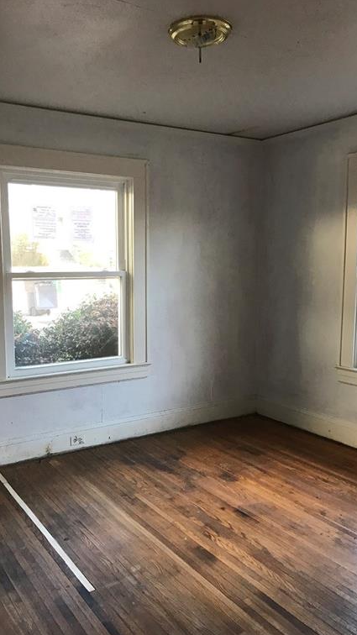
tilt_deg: -5.3
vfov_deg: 62.6
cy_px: 320
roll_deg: +0.1
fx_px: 522
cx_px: 147
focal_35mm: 31
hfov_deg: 37.6
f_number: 1.8
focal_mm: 3.99
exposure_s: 1/20
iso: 40
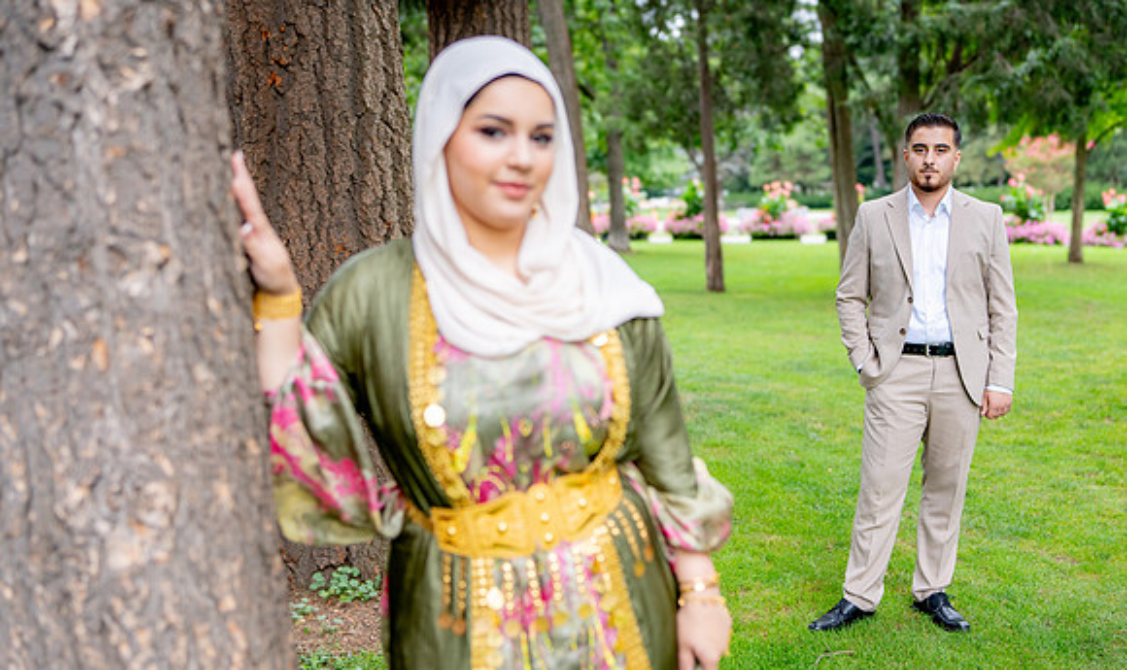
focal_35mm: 40
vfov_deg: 31.1
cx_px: 582
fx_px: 1206
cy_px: 348
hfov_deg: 50.1
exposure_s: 1/1000
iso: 200
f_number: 2
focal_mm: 35
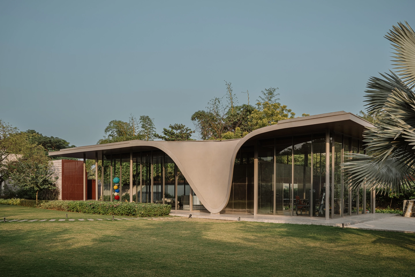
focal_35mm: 30
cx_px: 208
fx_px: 352
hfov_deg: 61.1
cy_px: 138
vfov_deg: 43.0
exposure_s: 1/60
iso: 64
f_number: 10
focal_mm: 30.5
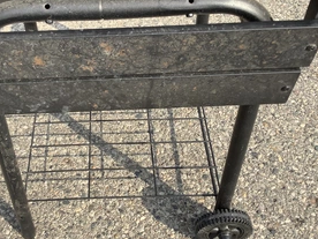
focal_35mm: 45
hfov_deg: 41.8
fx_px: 413
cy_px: 109
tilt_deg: -48.2
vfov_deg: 32.2
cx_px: 124
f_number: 2.4
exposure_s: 1/741
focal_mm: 3.3
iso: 25
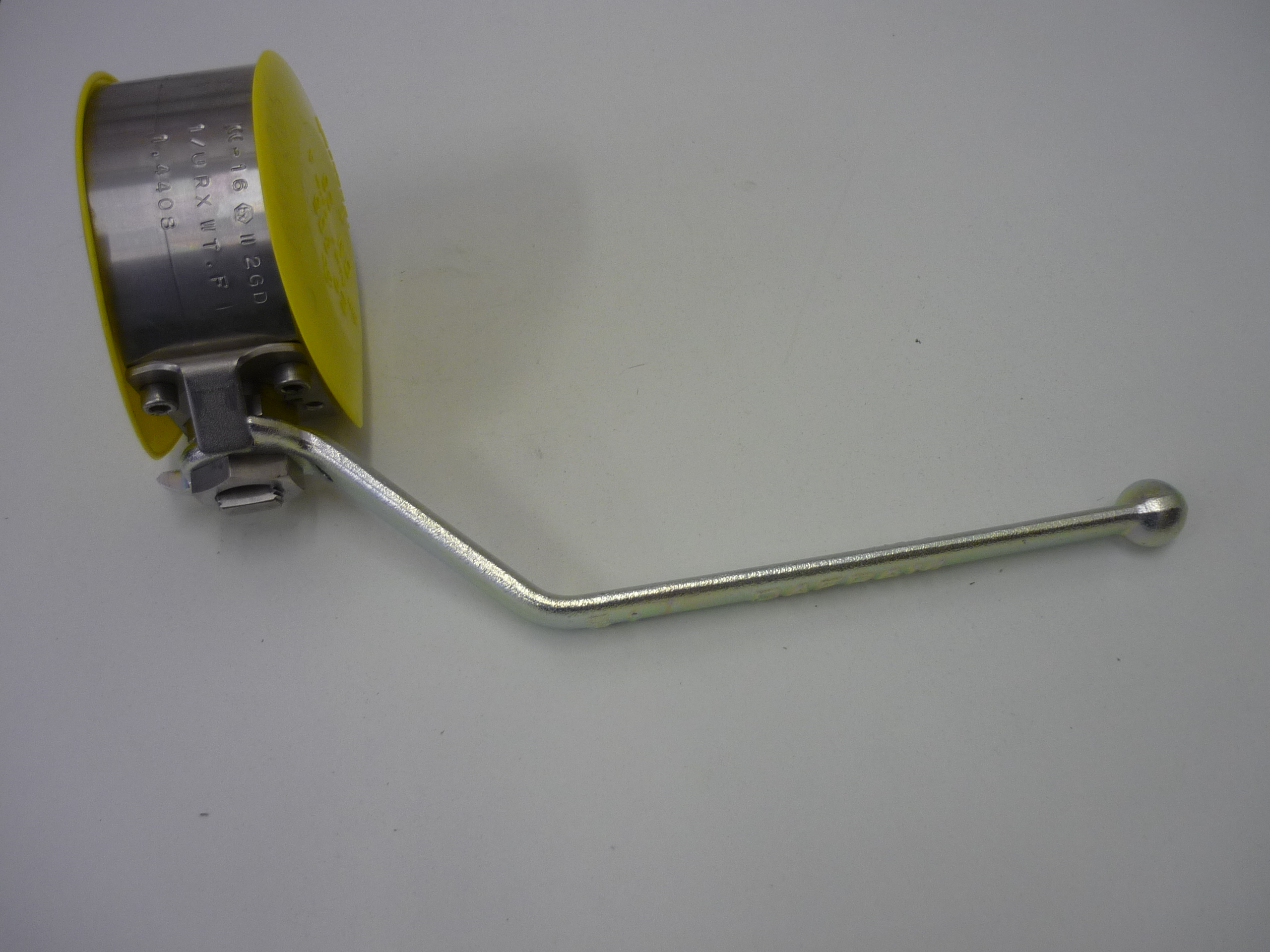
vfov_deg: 42.9
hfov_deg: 55.4
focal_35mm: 33
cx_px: 635
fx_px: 1211
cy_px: 476
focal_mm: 5.5
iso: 100
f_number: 2.8
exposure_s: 1/30
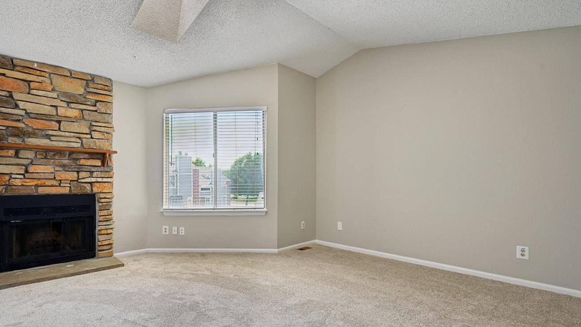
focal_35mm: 18
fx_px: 277
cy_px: 177
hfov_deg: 92.0
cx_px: 248
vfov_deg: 60.9
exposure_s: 1/15
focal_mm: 14
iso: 72
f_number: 10
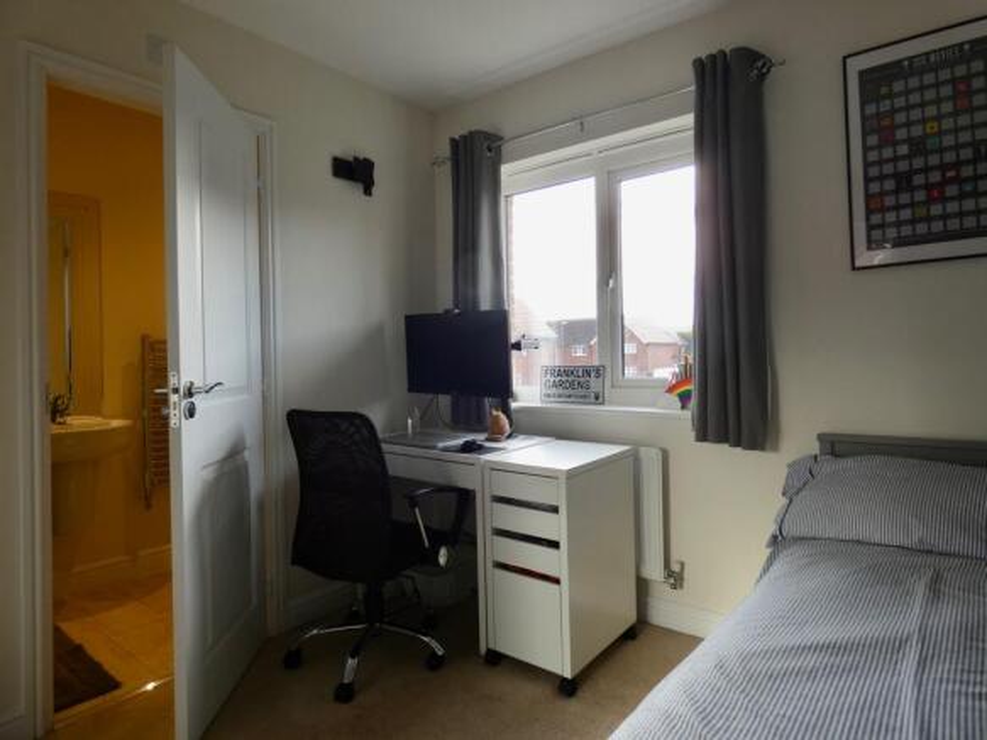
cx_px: 494
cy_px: 370
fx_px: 570
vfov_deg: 66.0
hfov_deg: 81.8
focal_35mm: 20
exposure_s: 1/80
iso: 80
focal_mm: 3.6
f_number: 2.8
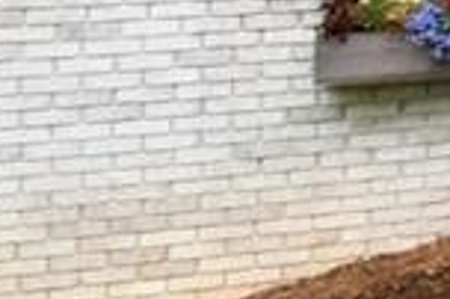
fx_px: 1261
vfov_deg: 12.9
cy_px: -127
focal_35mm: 101
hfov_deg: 13.7
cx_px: 1116
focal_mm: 10
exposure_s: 1/250
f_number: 5.6
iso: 400
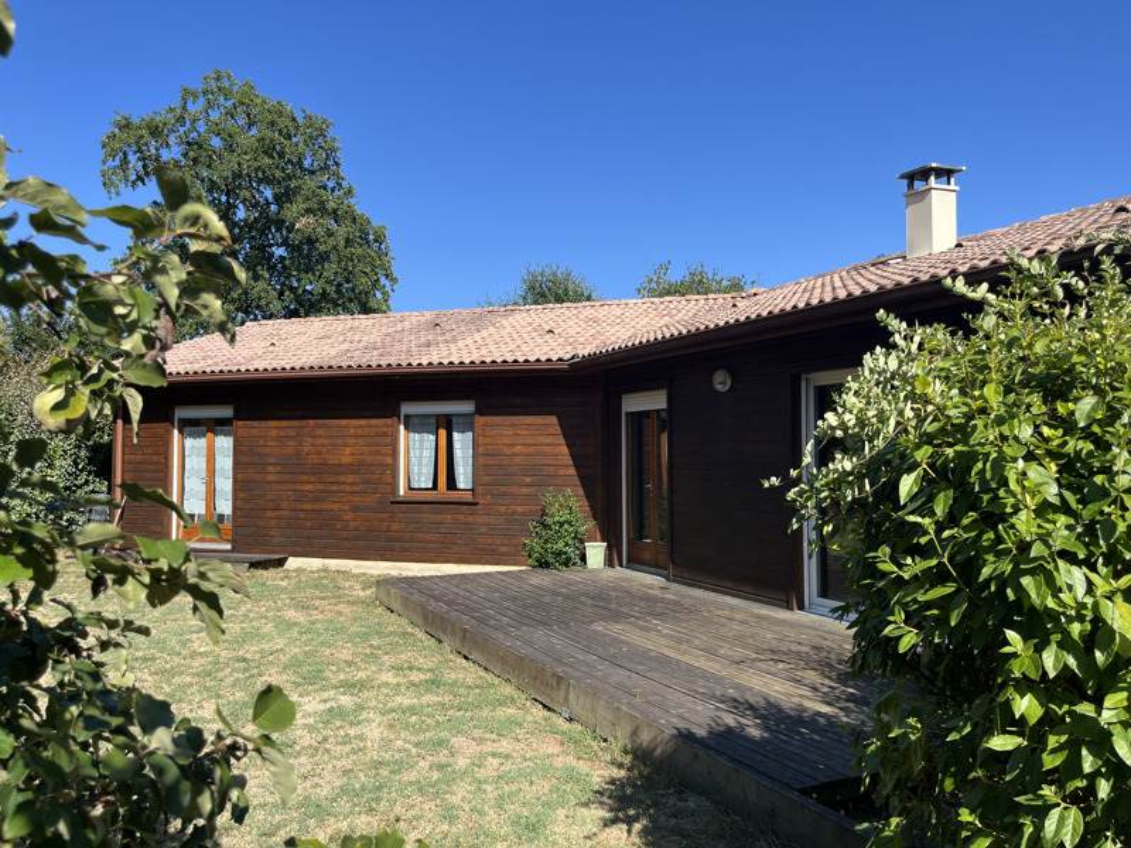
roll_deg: +0.3
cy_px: 424
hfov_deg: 67.3
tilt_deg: +2.4
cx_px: 566
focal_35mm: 26
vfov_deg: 53.1
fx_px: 849
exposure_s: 1/2358
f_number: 1.6
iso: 50
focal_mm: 5.1
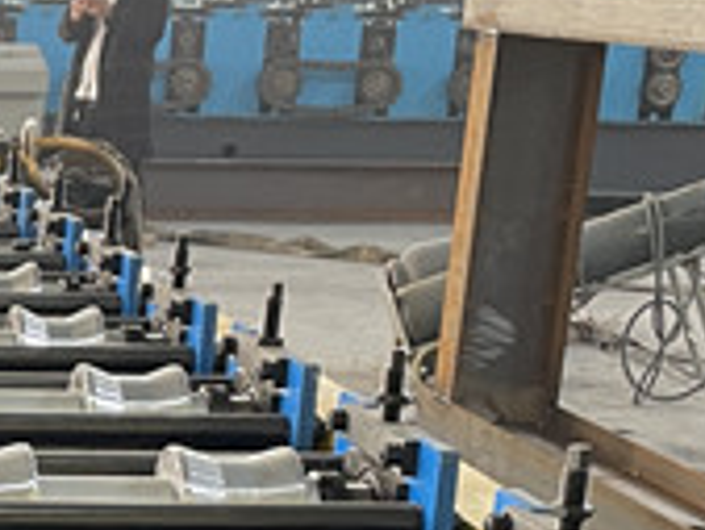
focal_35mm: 123
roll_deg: -1.1
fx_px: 2507
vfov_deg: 11.6
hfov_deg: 14.8
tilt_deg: -17.6
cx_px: -371
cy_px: 755
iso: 125
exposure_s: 1/63
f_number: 1.6
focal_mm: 4.2
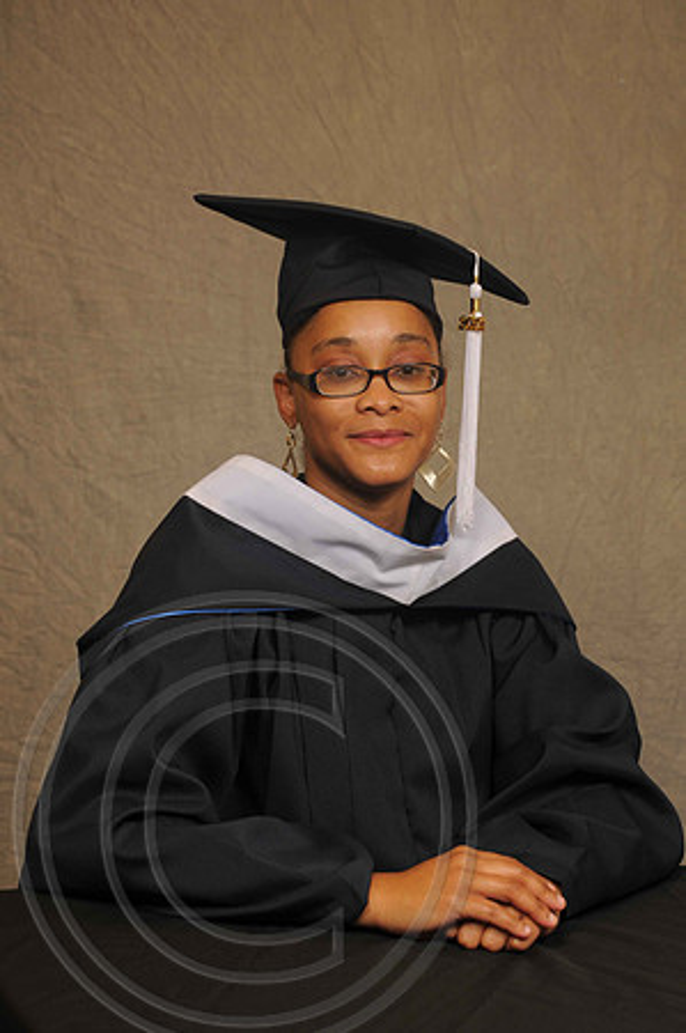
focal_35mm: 99
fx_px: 2836
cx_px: 343
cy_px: 516
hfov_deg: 13.8
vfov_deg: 20.6
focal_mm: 66
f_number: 6.3
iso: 200
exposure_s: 1/60
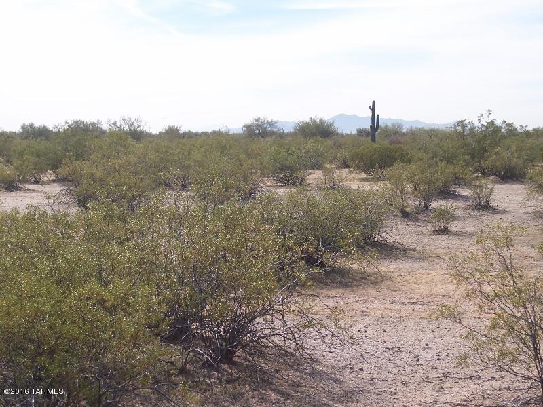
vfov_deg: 18.9
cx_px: 272
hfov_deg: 25.0
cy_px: 204
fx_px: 1224
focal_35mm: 78
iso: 100
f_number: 4.8
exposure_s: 1/500
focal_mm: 16
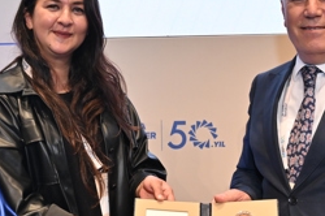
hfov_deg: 19.7
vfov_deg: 13.3
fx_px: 927
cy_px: 64
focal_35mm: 103
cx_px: 60
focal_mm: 28.5
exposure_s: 1/200
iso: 1600
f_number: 5.6
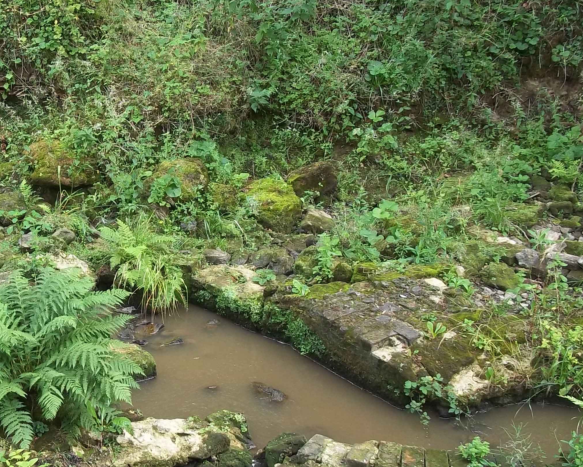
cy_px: 280
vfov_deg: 24.6
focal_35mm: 62
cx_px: 106
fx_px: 1070
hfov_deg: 29.7
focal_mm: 5.7
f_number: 2.9
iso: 80
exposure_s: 1/40
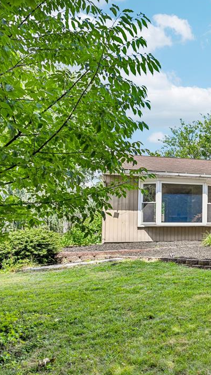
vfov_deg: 64.6
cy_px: 187
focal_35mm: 30
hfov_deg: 30.8
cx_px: 274
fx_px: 297
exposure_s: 1/1000
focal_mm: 18.5
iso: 800
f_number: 8
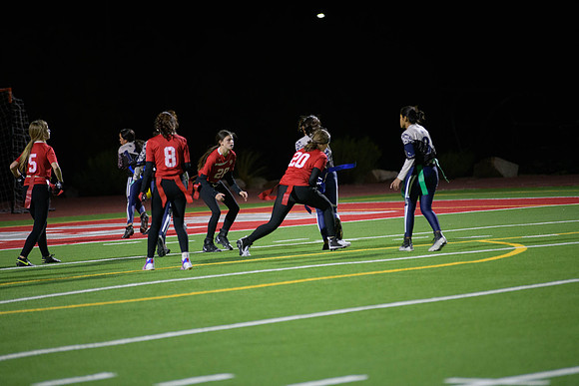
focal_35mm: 200
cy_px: 193
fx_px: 3217
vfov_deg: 6.9
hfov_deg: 10.3
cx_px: 290
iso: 3600
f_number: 2.8
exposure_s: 1/640
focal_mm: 200
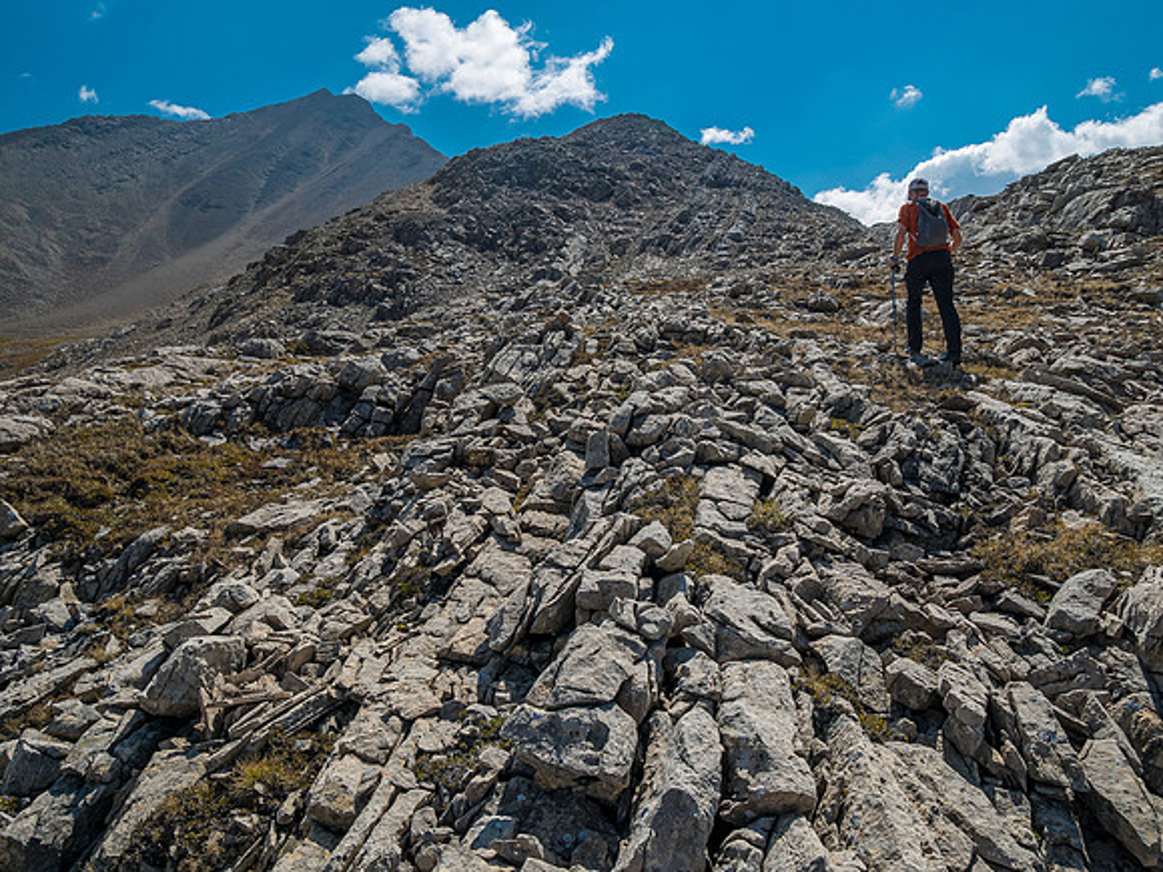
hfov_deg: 71.6
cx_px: 582
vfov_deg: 56.8
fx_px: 806
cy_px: 436
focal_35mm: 24
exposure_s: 1/320
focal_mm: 12
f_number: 8
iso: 200
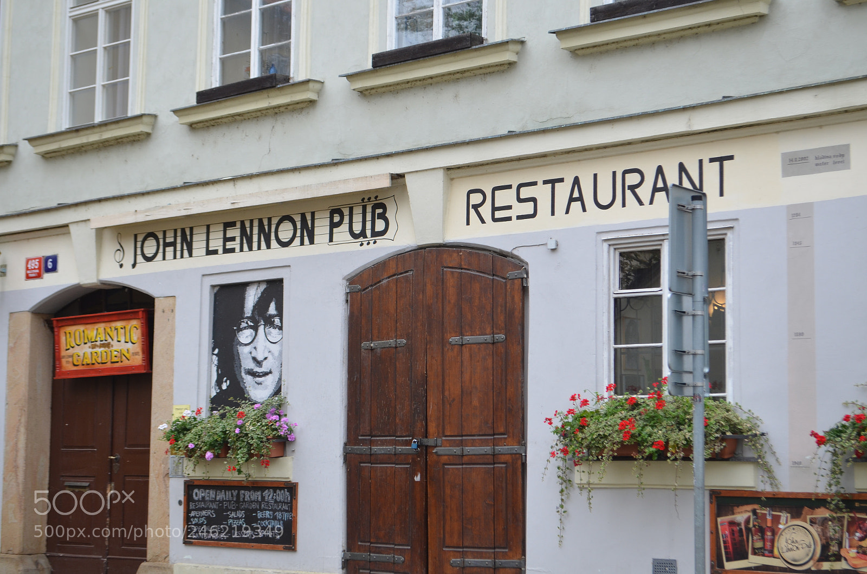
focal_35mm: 66
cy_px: 287
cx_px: 434
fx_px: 1586
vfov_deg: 20.5
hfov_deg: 30.6
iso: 280
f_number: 5.6
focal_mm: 44
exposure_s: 1/125
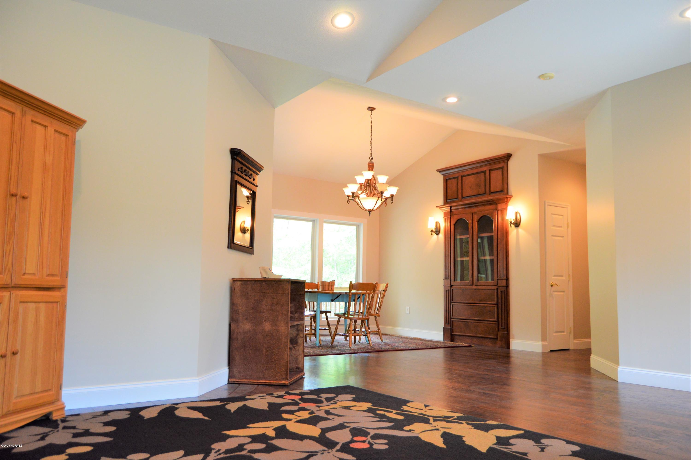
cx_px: 346
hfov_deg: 67.4
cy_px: 230
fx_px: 518
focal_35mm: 27
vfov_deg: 47.9
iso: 640
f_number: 3.5
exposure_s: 1/60
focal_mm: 18
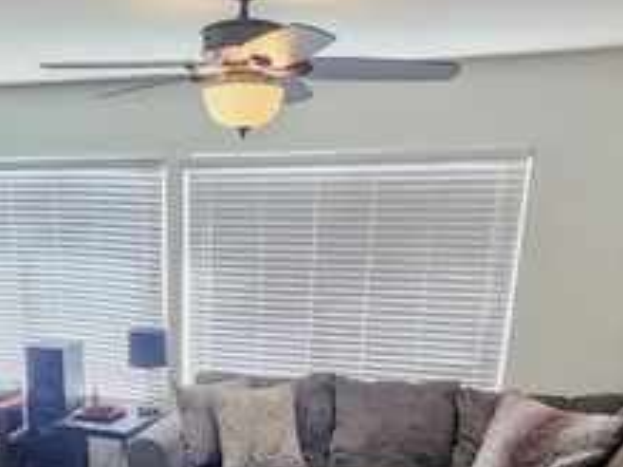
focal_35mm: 38
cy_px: 453
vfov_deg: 34.7
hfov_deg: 48.4
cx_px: 222
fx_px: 684
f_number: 2.2
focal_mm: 2.2
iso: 250
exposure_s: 1/60
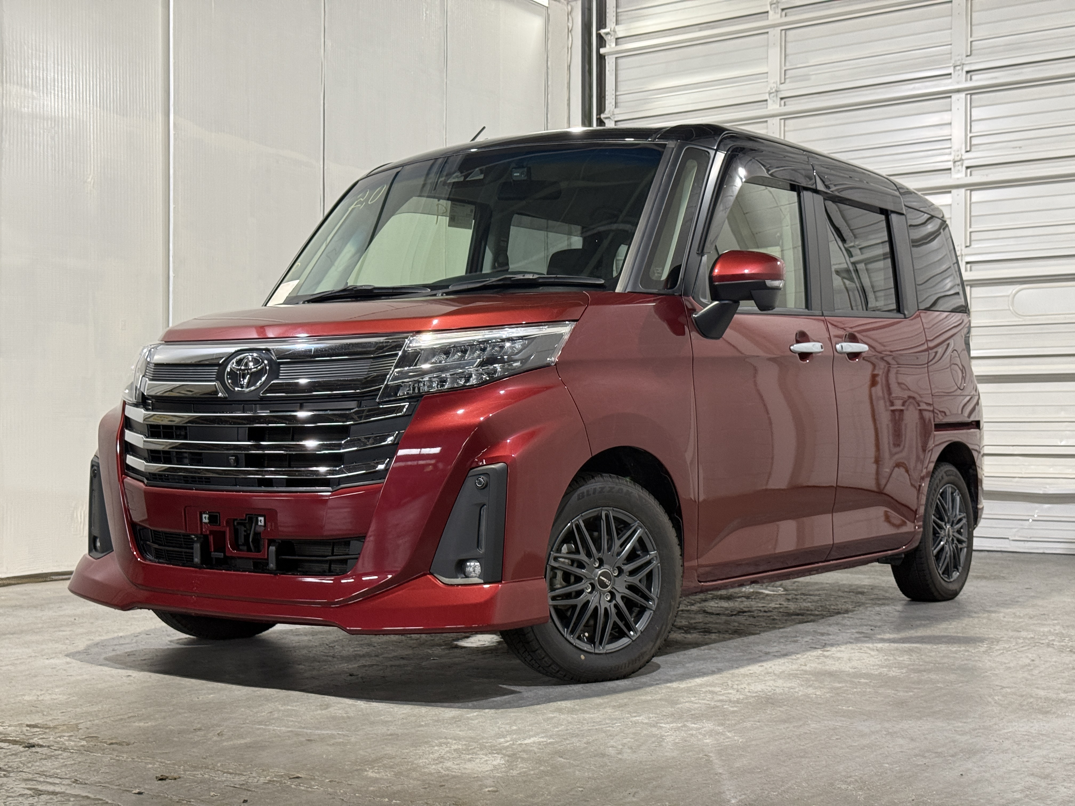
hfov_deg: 39.7
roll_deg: +0.0
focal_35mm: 48
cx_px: 538
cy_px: 403
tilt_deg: +1.7
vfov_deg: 30.3
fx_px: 1491
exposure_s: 1/60
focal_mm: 6.76
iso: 200
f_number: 1.78
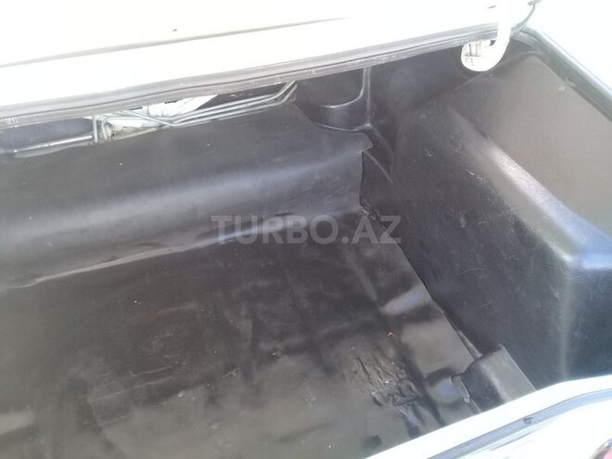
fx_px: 548
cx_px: 306
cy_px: 230
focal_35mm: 31
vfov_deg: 45.4
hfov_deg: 58.4
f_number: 2.2
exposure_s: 1/33
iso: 64
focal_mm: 3.3
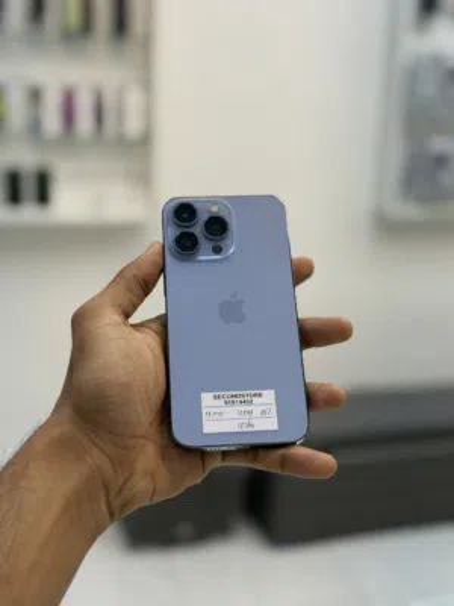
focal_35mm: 48
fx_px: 839
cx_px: 227
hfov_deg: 30.3
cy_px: 303
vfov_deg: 39.7
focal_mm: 6.76
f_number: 1.78
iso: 80
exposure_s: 1/400
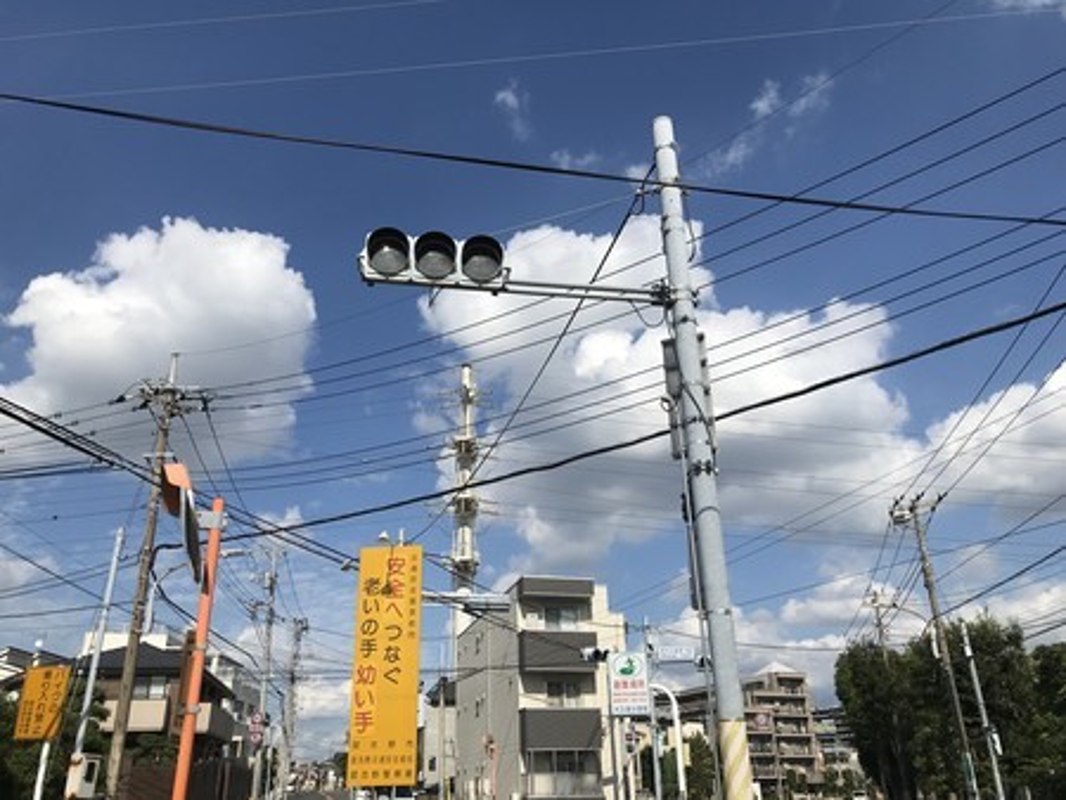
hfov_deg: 63.4
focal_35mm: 28
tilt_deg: +25.1
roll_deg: +1.4
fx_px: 863
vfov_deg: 49.8
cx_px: 533
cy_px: 400
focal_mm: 3.99
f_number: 1.8
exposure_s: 1/5051
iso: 25
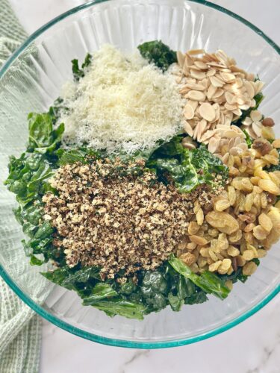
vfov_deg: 39.7
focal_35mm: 48
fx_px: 518
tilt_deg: -84.5
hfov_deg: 30.3
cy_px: 186
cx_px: 140
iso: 80
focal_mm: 6.86
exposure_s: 1/823
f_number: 1.78
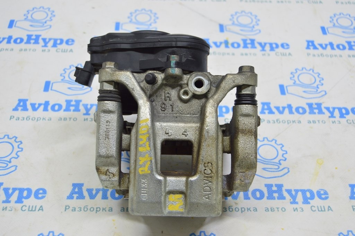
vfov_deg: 26.4
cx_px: 178
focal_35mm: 51
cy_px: 118
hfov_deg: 38.9
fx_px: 502
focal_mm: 34
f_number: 5.6
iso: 400
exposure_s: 1/20
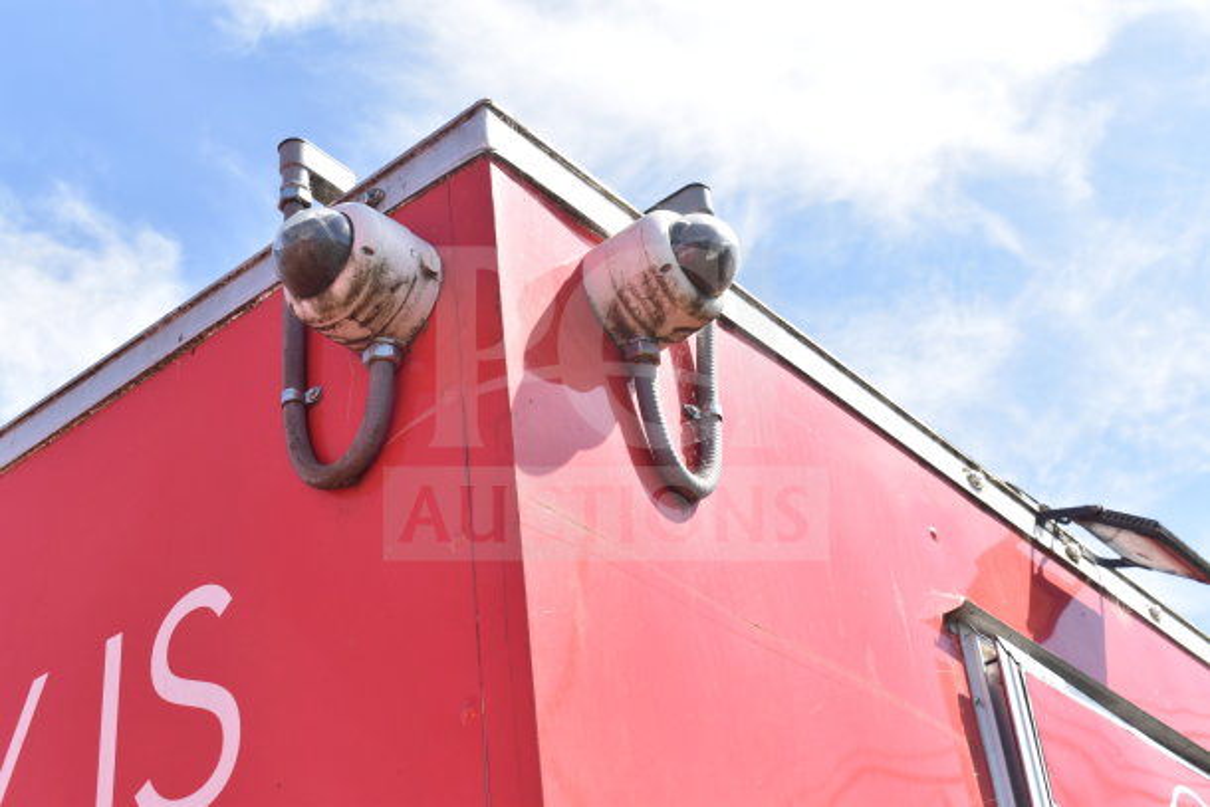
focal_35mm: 51
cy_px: 404
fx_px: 1714
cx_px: 605
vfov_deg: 26.5
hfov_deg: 38.9
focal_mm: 34
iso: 200
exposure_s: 1/250
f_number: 8
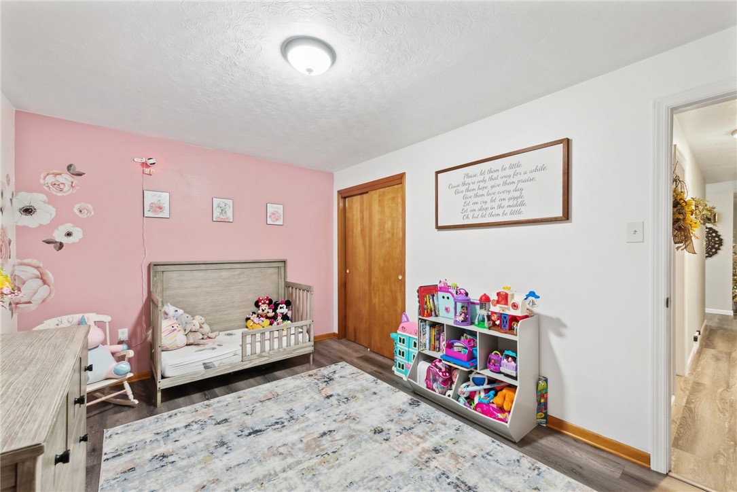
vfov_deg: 81.2
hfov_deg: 104.2
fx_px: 287
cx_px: 368
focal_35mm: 14
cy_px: 246
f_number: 11
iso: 50
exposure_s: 1.6
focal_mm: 14
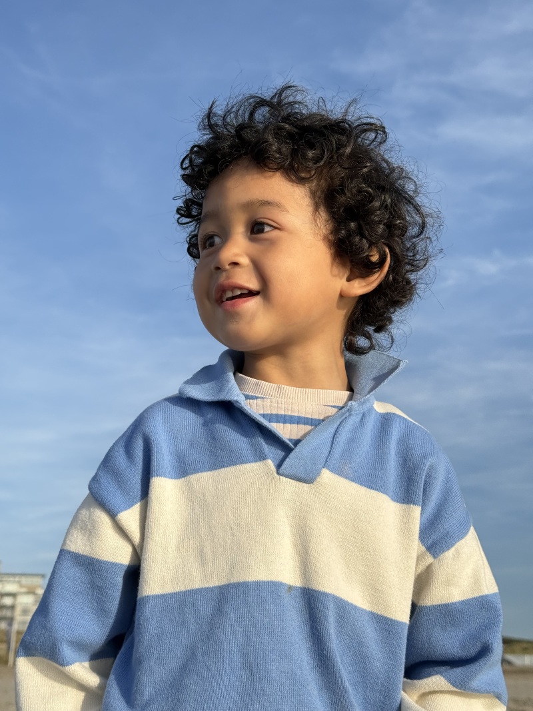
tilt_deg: +19.7
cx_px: 266
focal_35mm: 48
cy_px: 356
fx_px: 986
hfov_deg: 30.3
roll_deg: -0.5
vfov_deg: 39.7
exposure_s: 1/2577
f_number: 1.78
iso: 64
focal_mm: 6.76
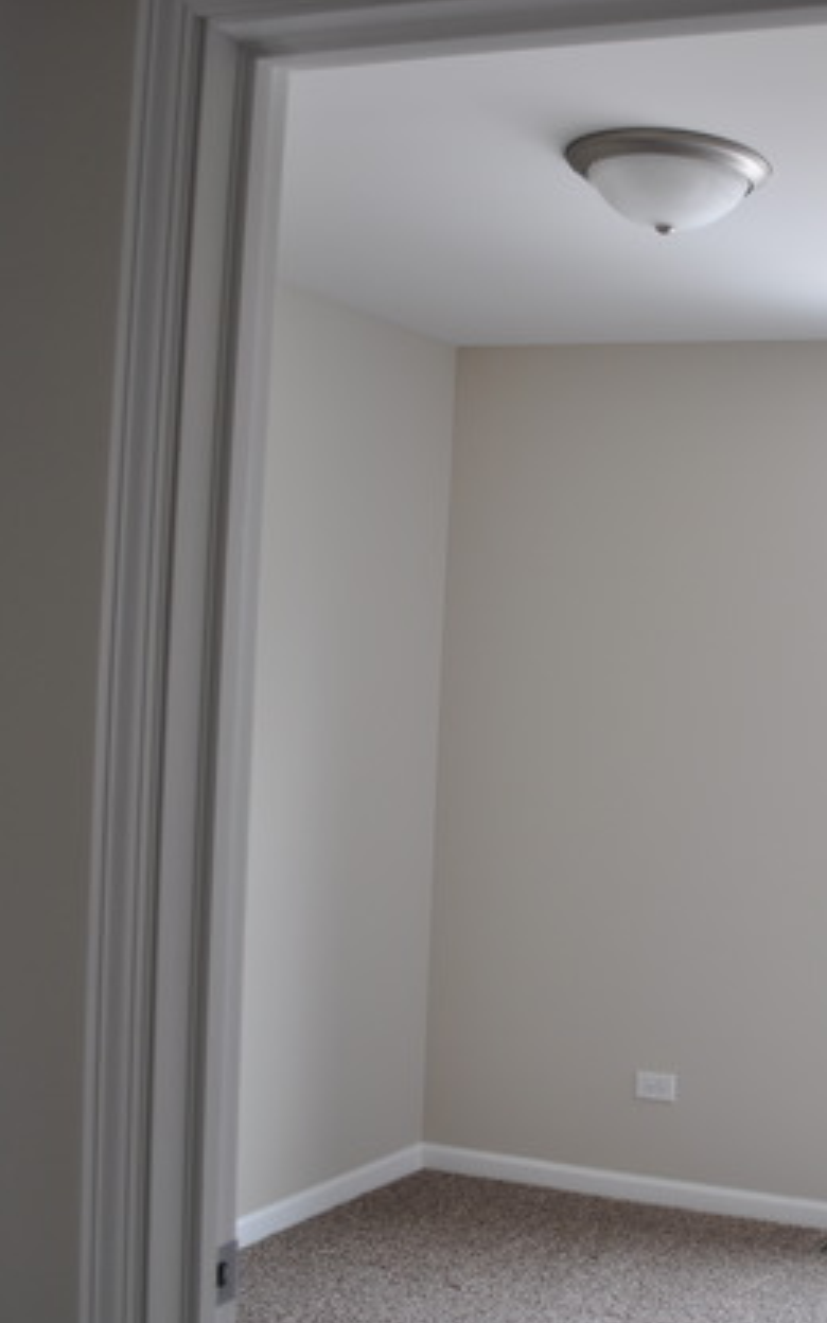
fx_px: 1695
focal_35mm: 47
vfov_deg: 42.6
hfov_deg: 25.4
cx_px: 910
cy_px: 669
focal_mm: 20
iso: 200
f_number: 3.8
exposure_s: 1/30
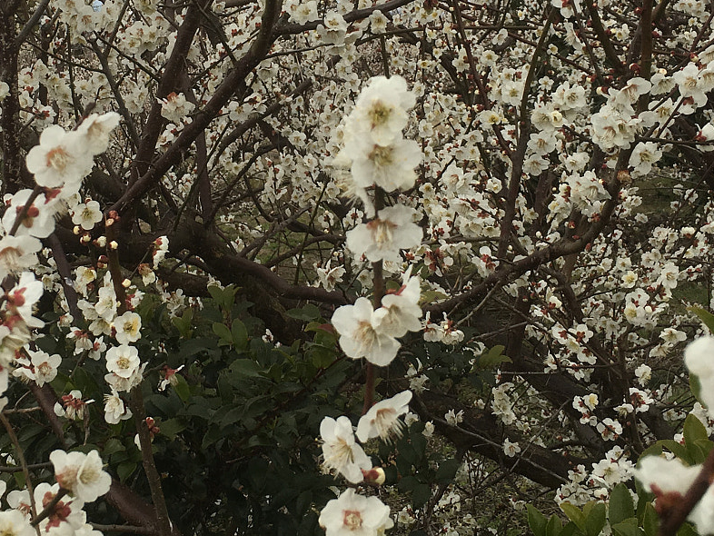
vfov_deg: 24.5
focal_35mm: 59
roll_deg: +2.5
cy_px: 114
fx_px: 1217
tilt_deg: -1.9
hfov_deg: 32.5
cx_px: 266
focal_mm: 4.15
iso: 25
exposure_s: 1/447
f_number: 2.2
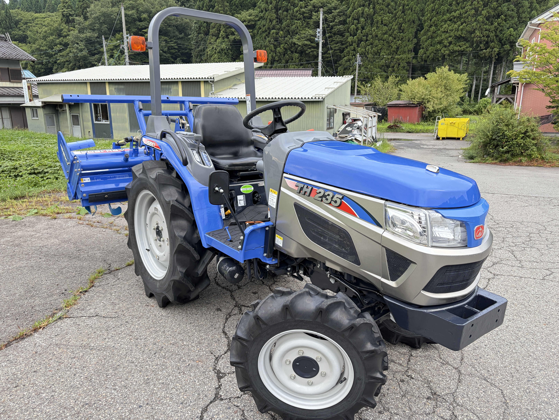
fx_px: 420
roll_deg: +0.3
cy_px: 210
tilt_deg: -14.1
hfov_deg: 67.3
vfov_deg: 53.1
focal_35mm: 26
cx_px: 280
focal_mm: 5.96
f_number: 1.6
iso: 125
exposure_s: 1/76
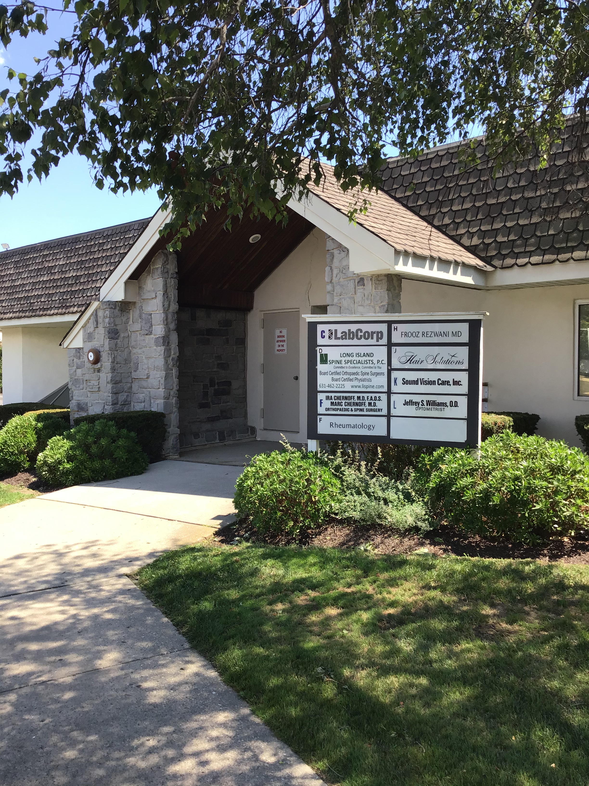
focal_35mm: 31
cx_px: 294
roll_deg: -0.7
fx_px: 703
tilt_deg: -2.1
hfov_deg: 45.4
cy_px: 393
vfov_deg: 58.4
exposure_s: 1/407
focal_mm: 3.3
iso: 25
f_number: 2.4
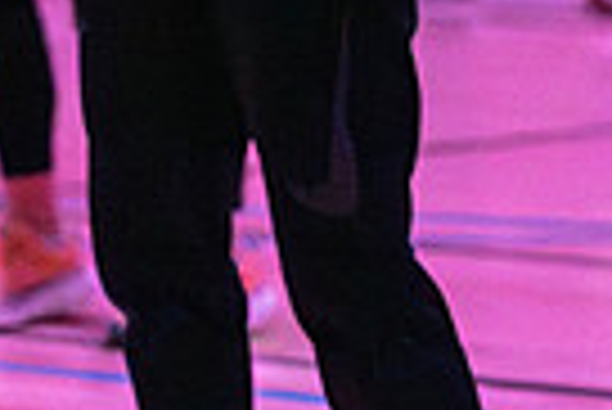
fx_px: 9122
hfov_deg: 3.8
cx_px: 1081
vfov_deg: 2.6
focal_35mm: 536
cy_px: -615
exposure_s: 1/1000
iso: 10000
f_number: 2.8
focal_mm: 105
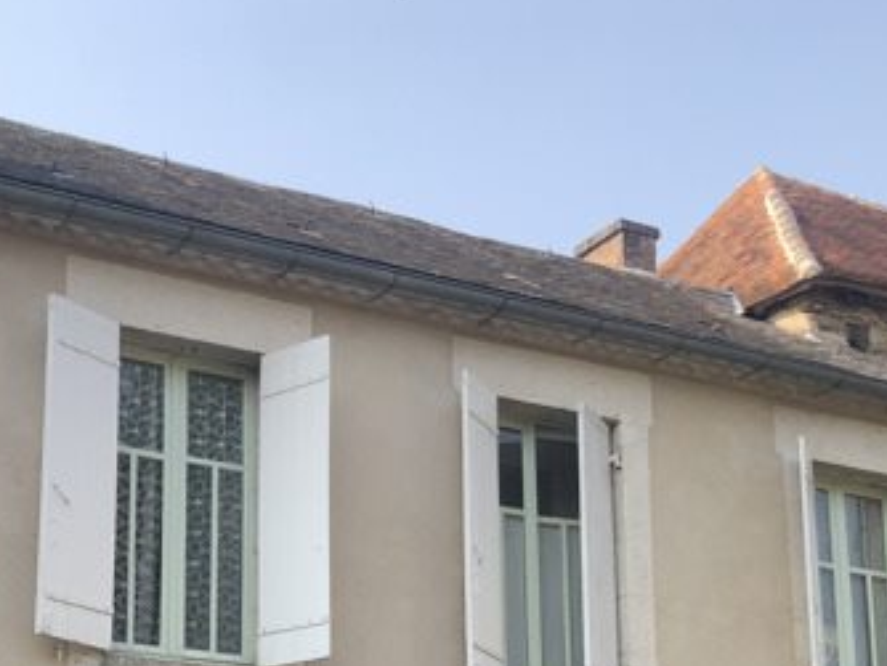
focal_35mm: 67
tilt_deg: +13.8
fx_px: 1718
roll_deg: +0.0
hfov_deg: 28.4
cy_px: 693
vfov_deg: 21.1
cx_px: 181
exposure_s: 1/842
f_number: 1.8
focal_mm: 3.99
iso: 20
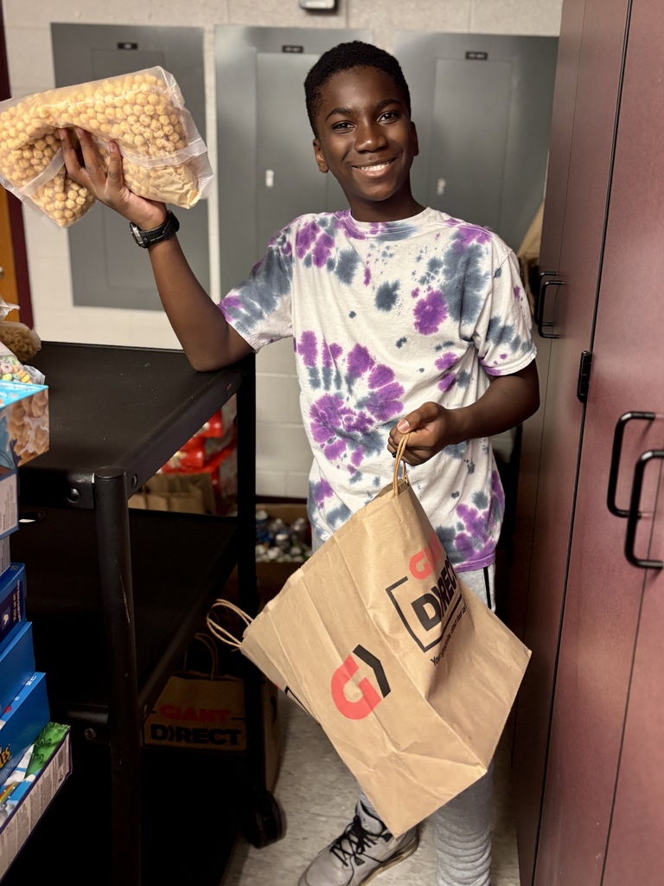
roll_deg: -1.9
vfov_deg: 67.3
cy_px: 443
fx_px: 665
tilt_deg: -17.0
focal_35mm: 26
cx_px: 332
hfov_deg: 53.1
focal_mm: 5.96
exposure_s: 1/60
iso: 400
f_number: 1.6
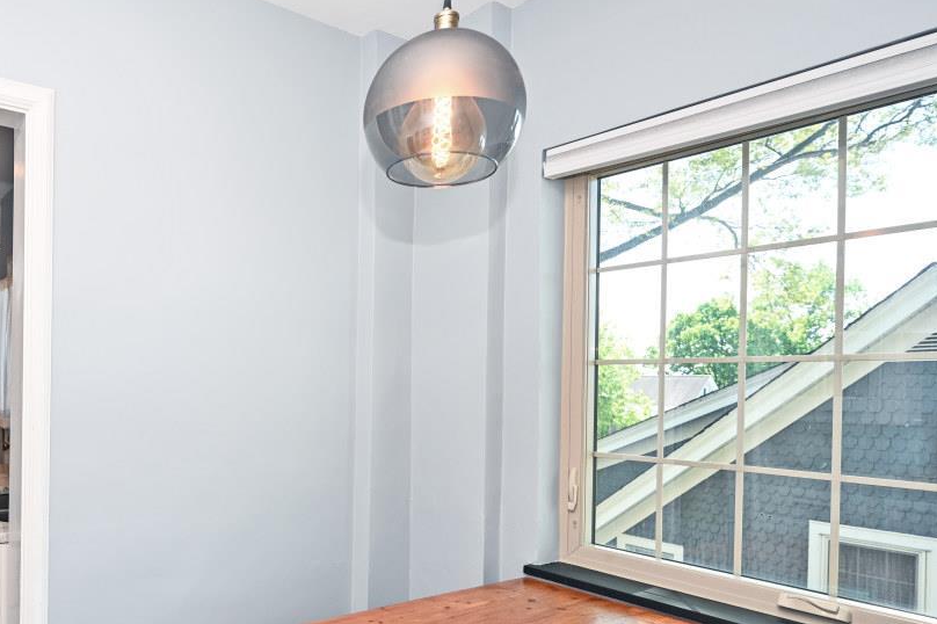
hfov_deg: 65.2
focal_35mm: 26
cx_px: 234
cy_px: 389
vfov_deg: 49.1
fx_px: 676
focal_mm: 14
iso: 200
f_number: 5
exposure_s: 1/100
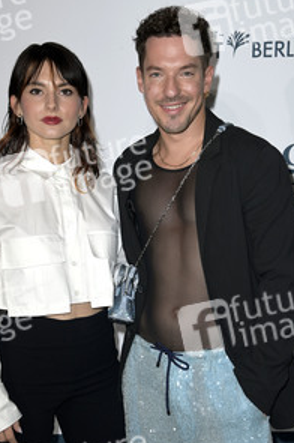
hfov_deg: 14.4
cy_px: 246
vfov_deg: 21.5
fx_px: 1166
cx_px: 118
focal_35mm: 95
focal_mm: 70
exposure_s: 1/250
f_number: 6.3
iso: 640
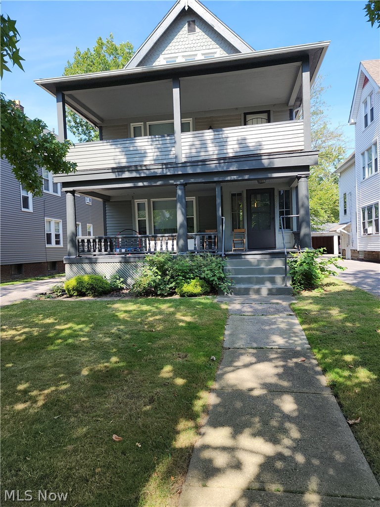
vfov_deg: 73.9
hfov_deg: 58.9
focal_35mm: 23
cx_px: 190
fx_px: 337
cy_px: 254
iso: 12
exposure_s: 1/303
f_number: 1.8
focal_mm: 6.4
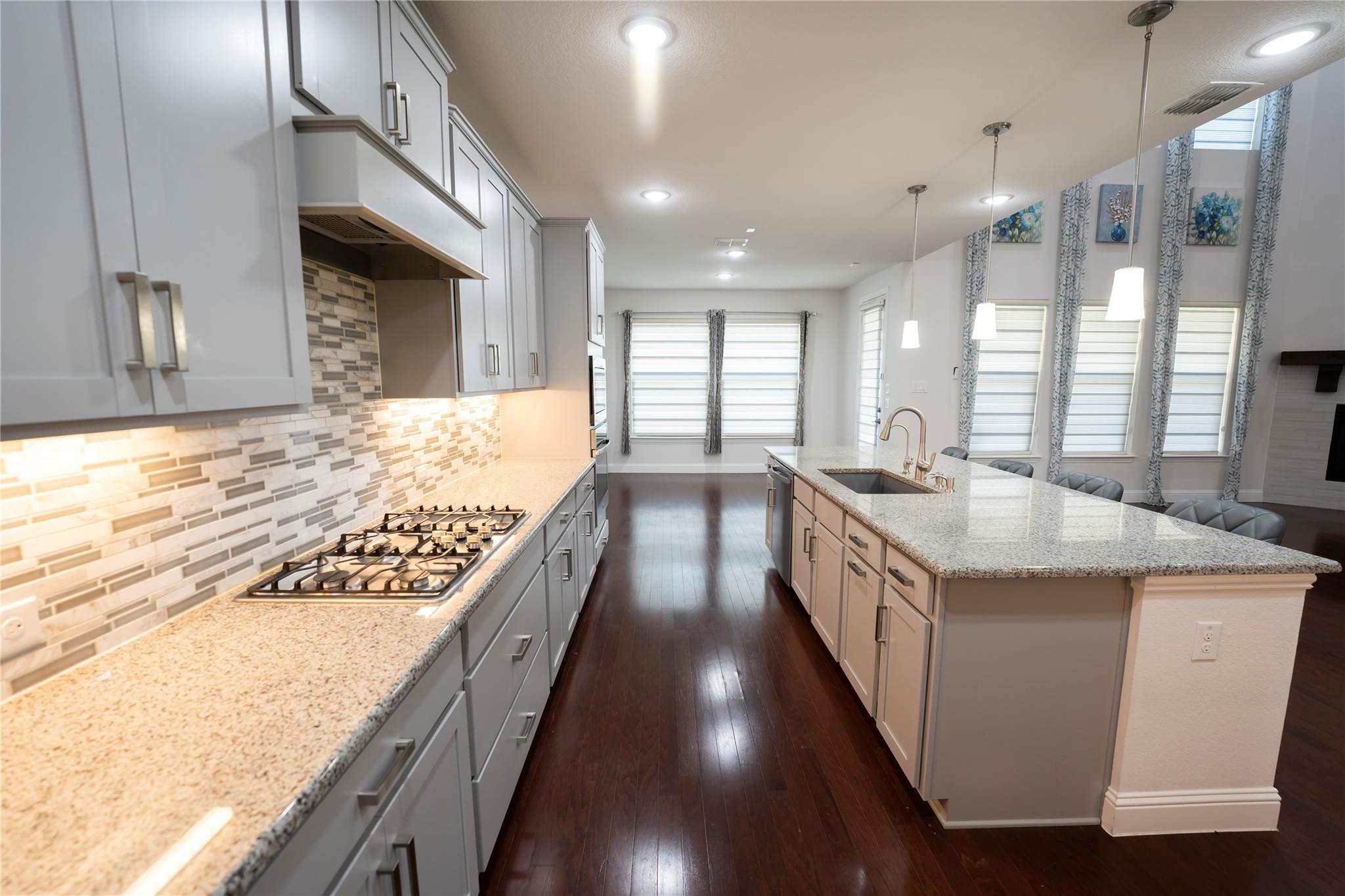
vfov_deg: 81.2
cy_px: 448
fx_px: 523
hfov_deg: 104.3
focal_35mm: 14
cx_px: 672
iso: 800
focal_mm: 14
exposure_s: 1/60
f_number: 4
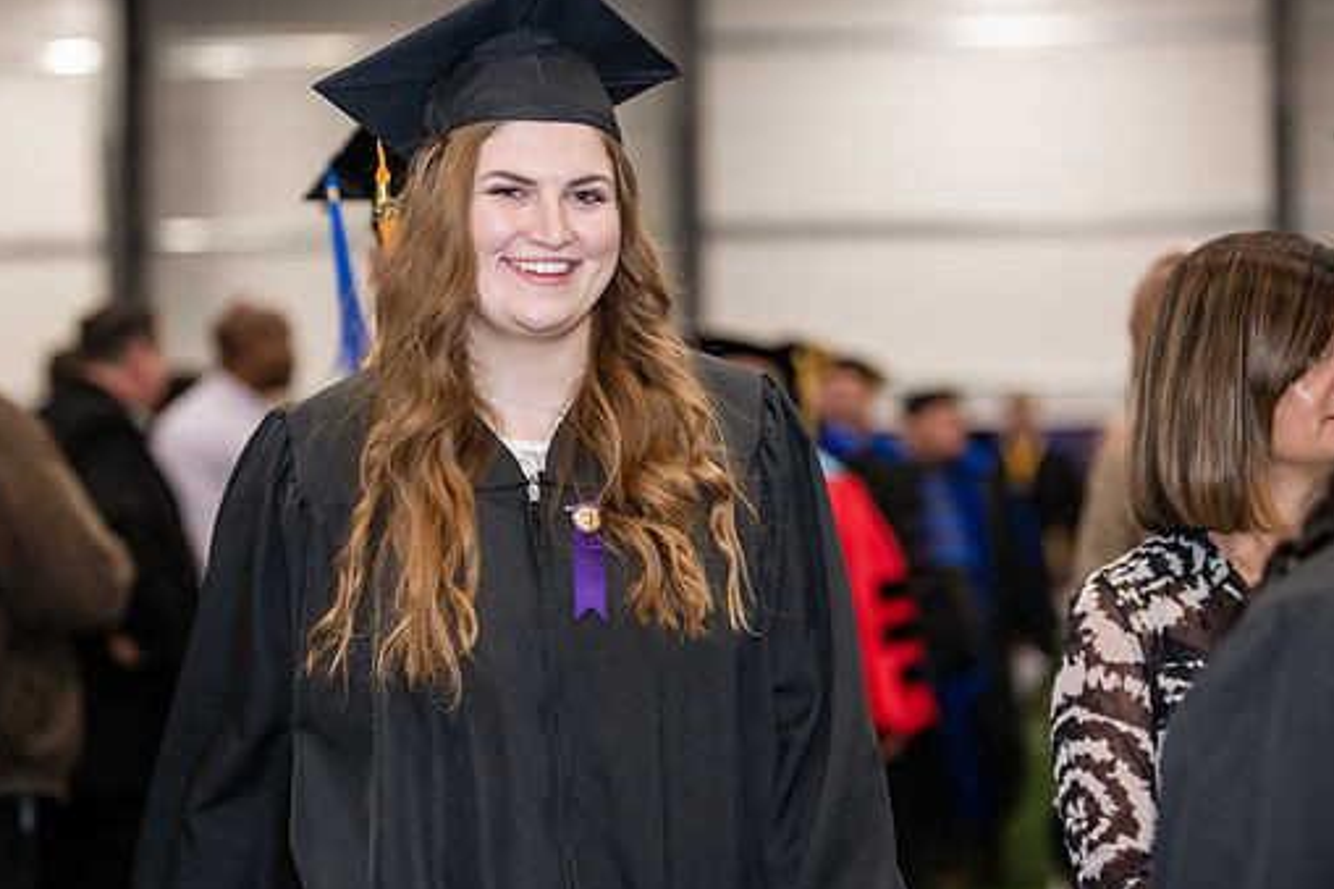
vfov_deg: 12.0
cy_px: 403
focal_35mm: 114
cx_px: 605
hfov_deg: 17.9
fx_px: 4223
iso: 2000
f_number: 3.2
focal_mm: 100
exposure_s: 1/200
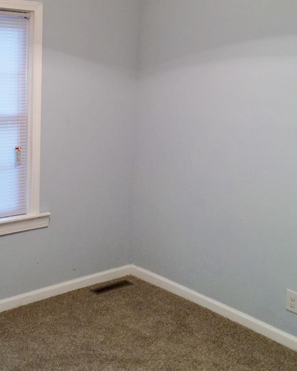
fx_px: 560
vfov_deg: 36.3
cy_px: 125
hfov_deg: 29.4
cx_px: 89
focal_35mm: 51
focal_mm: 4.12
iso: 80
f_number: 2.2
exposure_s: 1/30
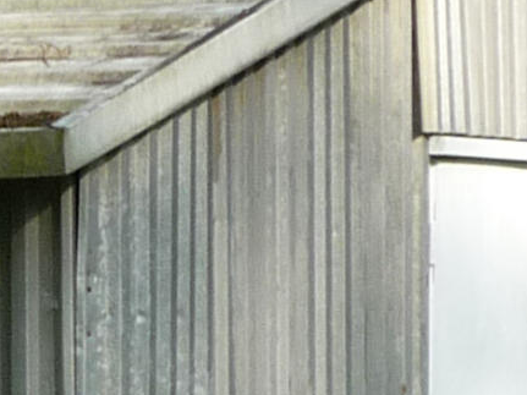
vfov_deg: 3.5
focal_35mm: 425
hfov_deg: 4.6
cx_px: -643
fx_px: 6468
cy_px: 268
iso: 100
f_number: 5.2
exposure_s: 1/250
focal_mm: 10
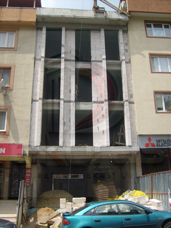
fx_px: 231
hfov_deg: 40.7
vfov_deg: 52.6
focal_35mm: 35
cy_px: 114
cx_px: 86
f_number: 7.1
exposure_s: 1/250
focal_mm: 5.8
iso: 80
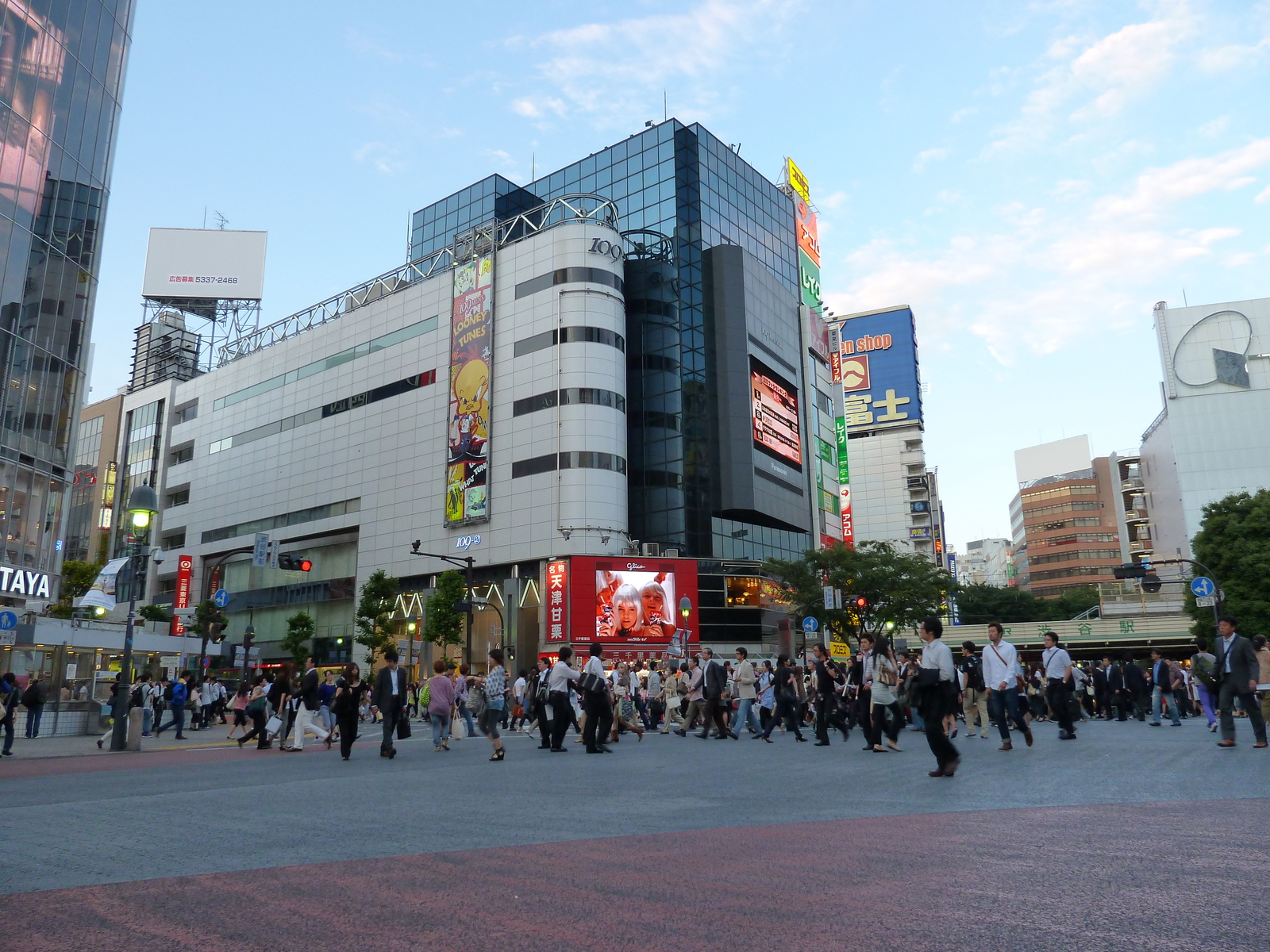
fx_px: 917
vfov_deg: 54.9
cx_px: 635
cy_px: 476
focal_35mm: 25
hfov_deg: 69.4
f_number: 3.3
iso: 125
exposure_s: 1/60
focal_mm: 4.1
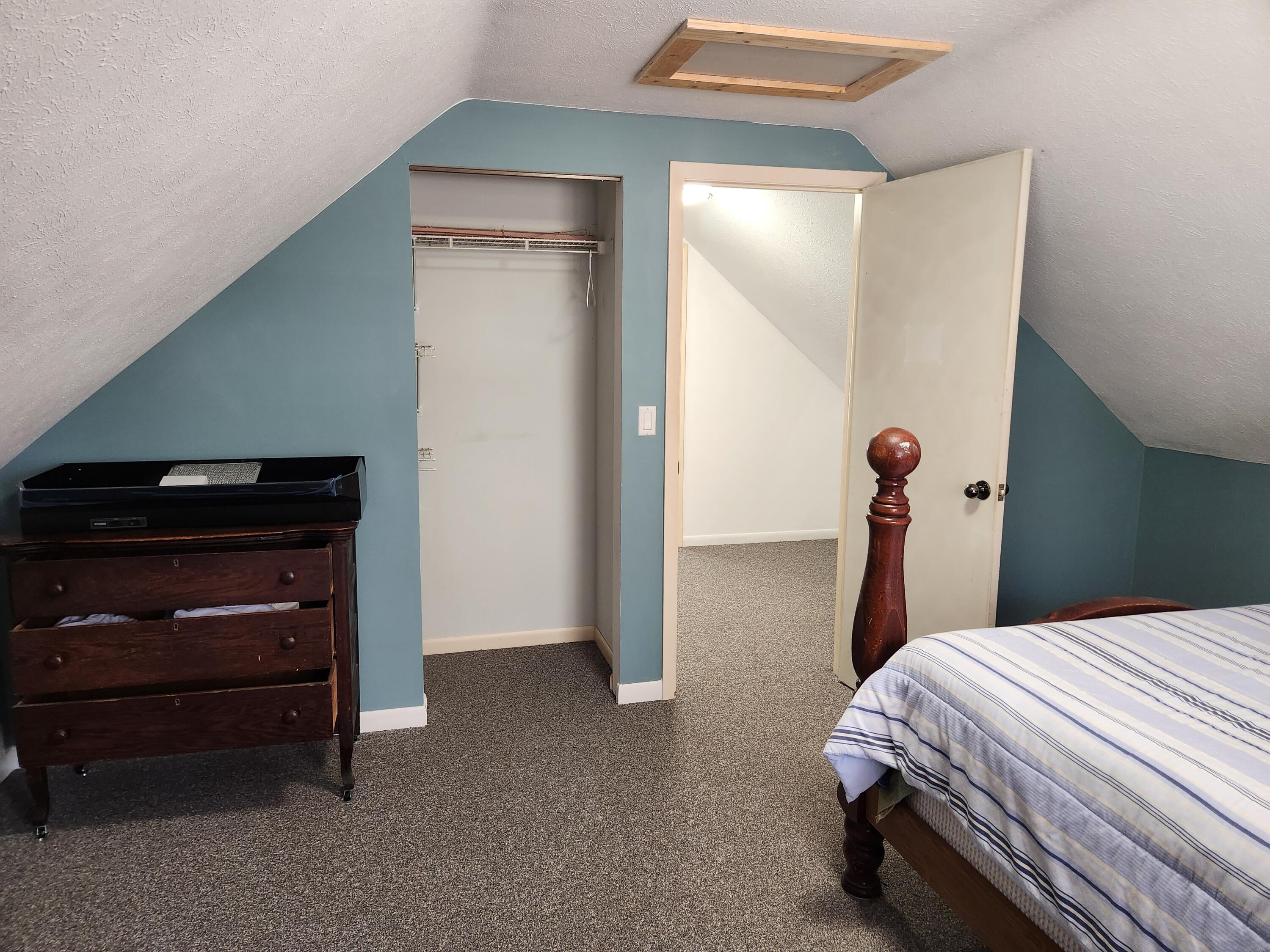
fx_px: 844
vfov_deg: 58.9
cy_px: 476
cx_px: 635
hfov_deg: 73.9
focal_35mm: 23
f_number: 1.8
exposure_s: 1/120
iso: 400
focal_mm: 5.4
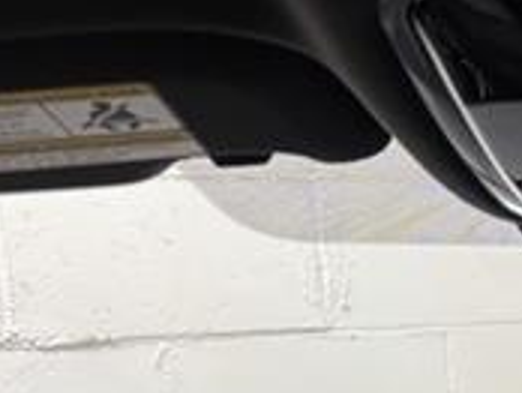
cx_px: 879
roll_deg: +1.1
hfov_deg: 12.0
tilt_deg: -19.1
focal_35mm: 153
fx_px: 2310
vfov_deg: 8.6
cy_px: 1047
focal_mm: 5.96
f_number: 1.6
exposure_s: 1/100
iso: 64
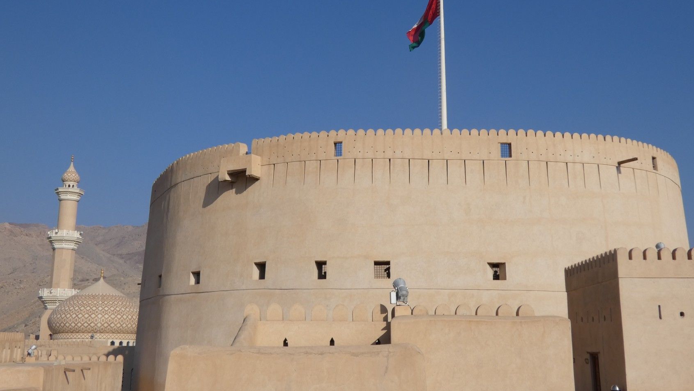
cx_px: 352
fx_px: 773
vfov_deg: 28.3
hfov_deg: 48.4
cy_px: 157
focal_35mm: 42
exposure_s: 1/1000
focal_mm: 6.8
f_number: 5
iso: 80
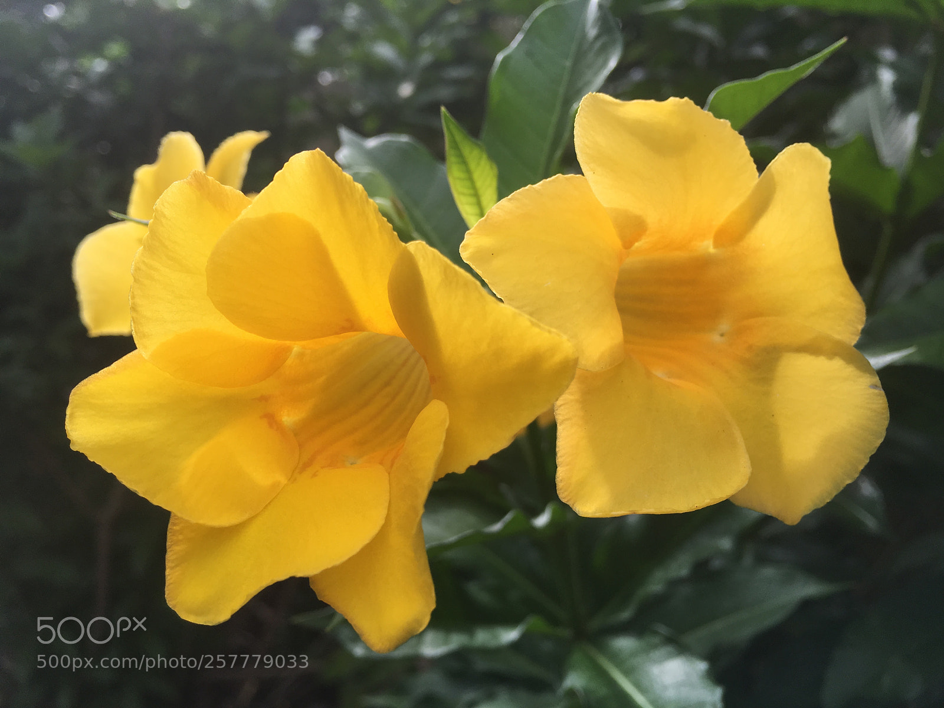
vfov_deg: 48.2
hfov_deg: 61.7
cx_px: 472
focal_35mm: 29
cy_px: 354
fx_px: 791
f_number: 2.2
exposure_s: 1/442
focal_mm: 4.15
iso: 25
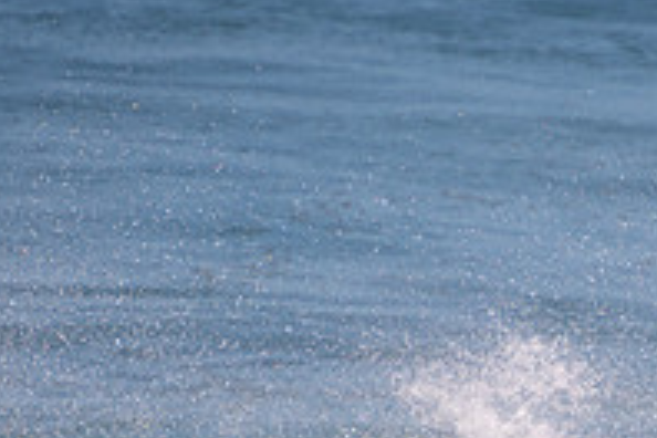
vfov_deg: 0.8
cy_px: 572
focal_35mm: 1758
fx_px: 32081
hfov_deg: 1.2
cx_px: 703
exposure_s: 1/1250
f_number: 5.6
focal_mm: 400
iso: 200
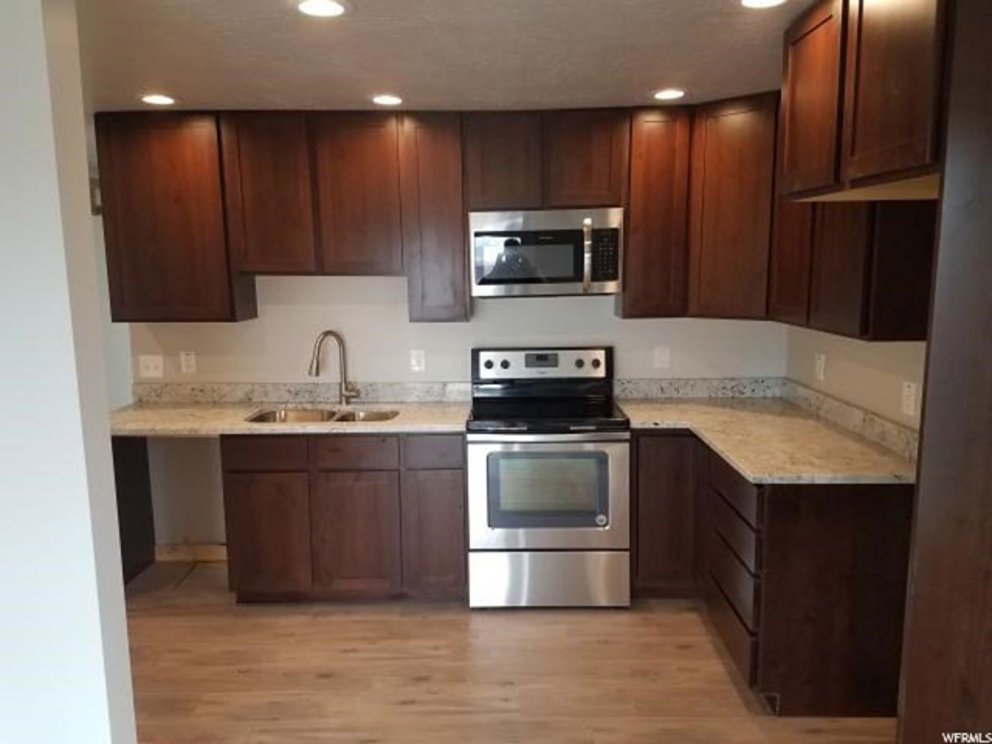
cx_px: 496
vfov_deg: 53.1
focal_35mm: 26
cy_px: 372
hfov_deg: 67.3
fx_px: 745
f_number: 1.7
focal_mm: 4.2
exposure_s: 1/60
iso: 80
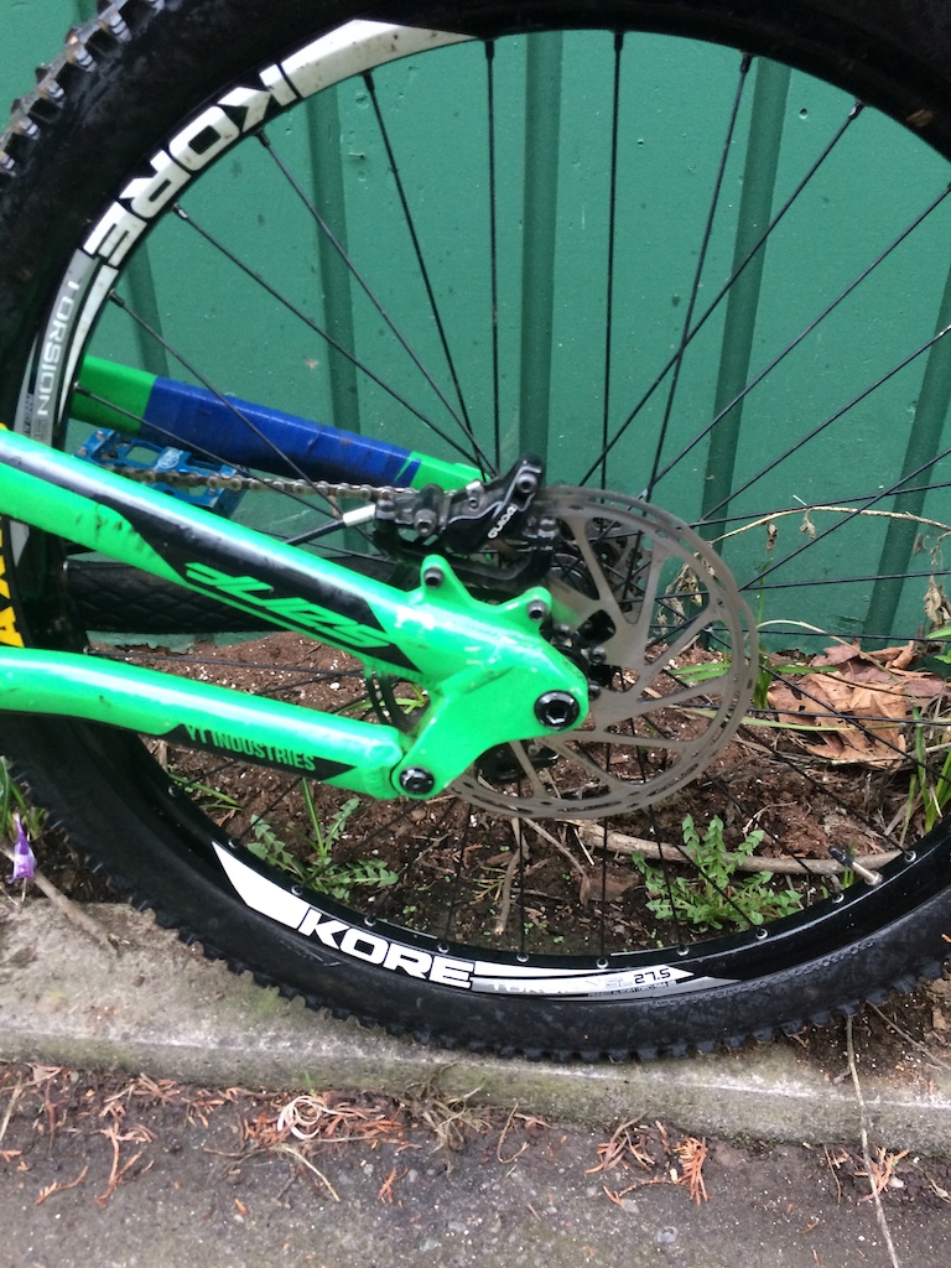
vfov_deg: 61.7
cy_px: 634
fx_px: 1062
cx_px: 476
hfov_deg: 48.2
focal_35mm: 29
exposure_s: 1/30
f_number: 2.2
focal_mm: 4.15
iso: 100
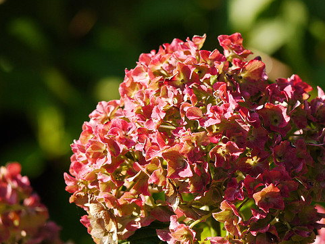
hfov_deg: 4.1
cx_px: 195
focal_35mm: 485
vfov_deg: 3.1
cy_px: 142
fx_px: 4555
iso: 250
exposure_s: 1/500
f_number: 5
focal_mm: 201
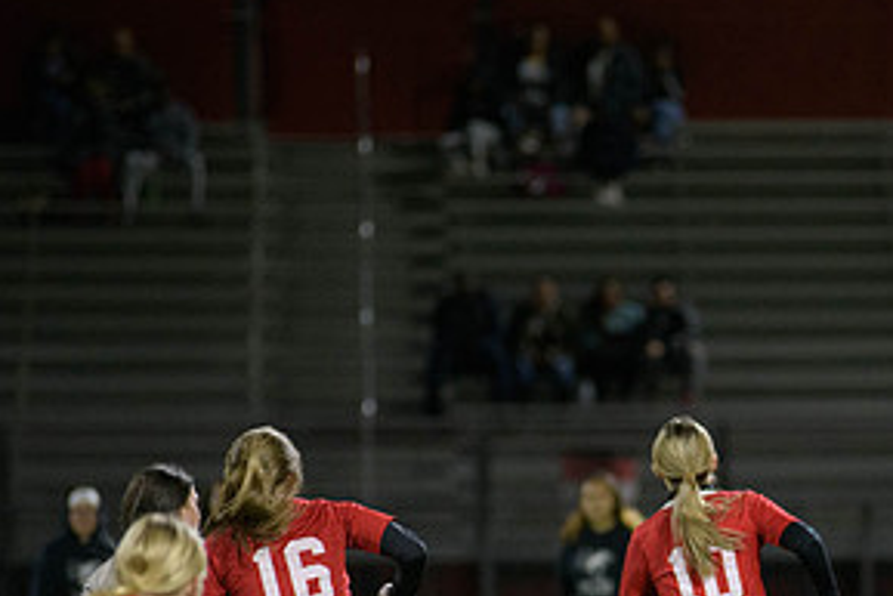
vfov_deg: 3.4
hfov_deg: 5.1
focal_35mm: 402
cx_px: 695
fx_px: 9976
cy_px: 527
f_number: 2.8
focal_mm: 200
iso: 3600
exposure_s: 1/640
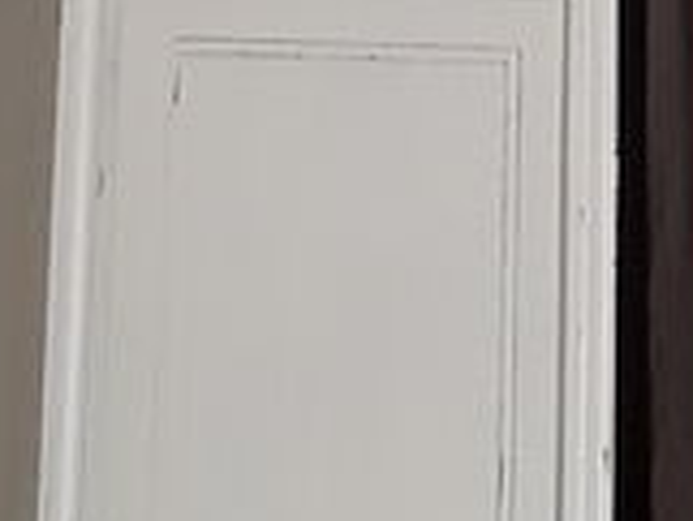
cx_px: 904
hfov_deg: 11.4
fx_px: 3366
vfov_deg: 8.5
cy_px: -392
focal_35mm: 168
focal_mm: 2.91
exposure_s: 1/100
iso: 64
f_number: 1.9
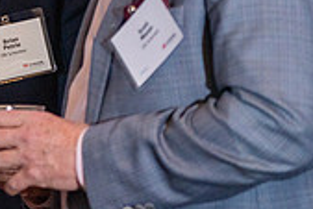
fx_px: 3916
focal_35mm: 450
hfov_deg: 4.6
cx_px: -109
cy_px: -66
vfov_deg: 3.1
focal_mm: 131
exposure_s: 1/250
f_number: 4
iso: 1600
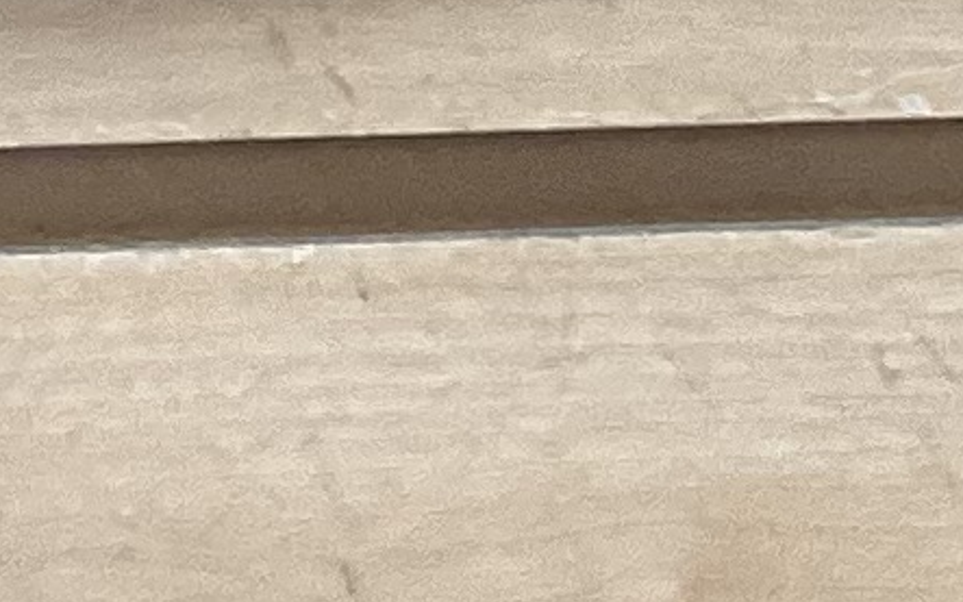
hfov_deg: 8.4
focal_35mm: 242
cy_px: -674
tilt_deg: -15.8
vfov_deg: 5.3
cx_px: 1596
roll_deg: +0.3
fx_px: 6352
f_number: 2.4
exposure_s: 1/60
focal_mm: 3.3
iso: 160
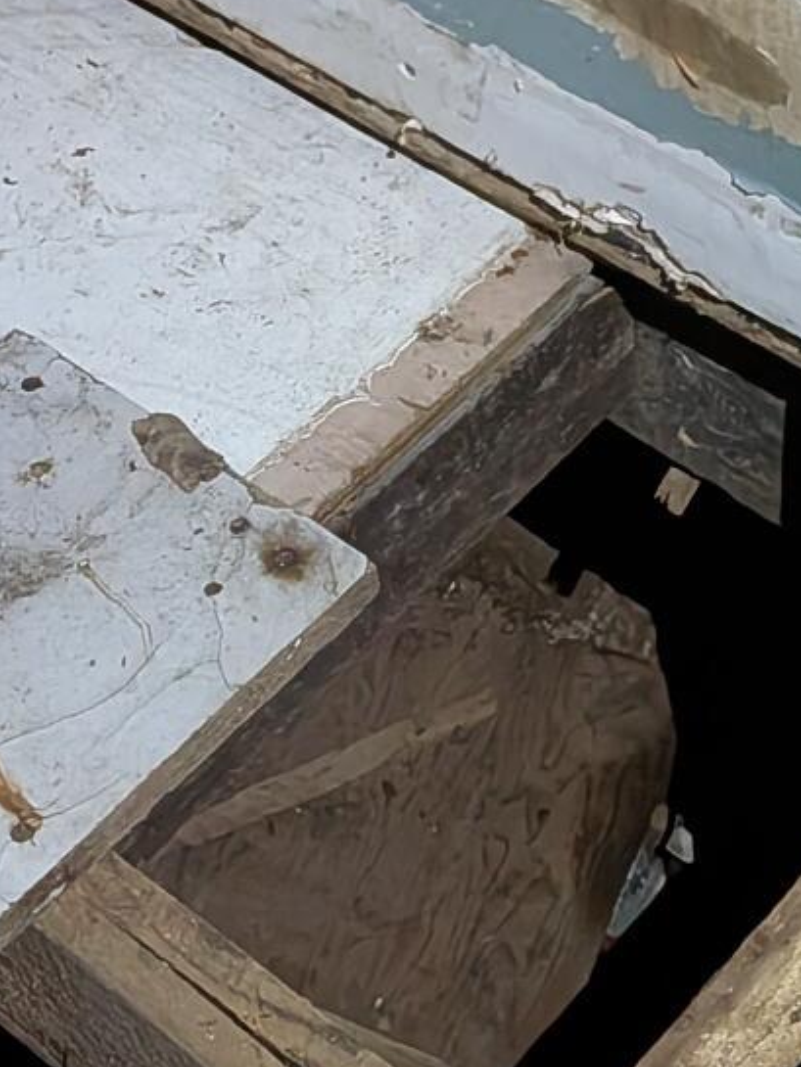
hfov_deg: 16.8
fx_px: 2714
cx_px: 384
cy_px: 409
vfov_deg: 22.2
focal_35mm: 88
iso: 2970
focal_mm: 4.53
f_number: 1.7
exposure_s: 1/40
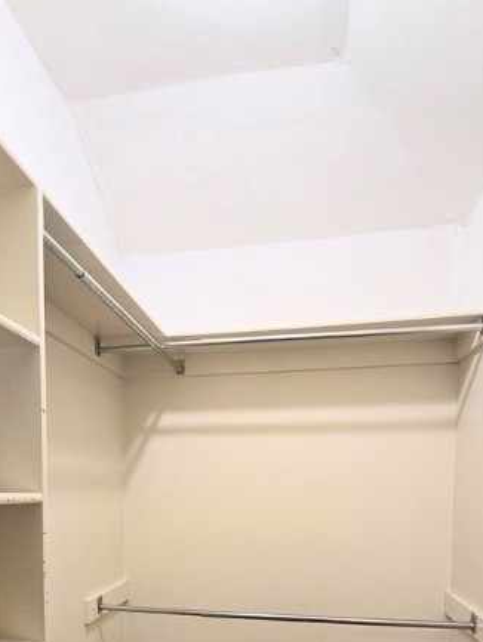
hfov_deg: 58.7
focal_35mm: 23
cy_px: 509
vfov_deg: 67.3
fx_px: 427
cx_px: 209
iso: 200
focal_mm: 2.2
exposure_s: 1/60
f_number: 2.2
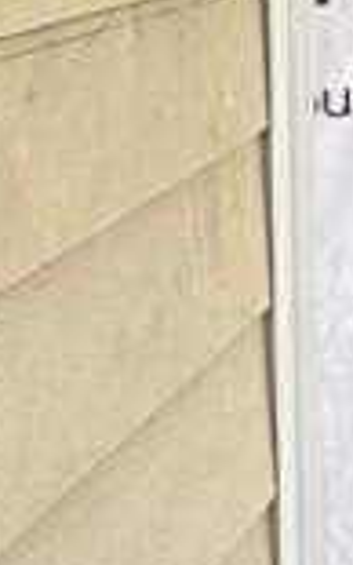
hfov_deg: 8.6
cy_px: -142
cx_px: 1316
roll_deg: +0.1
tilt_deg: +0.2
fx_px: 1507
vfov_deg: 19.7
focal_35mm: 98
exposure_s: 1/161
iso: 40
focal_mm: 2.22
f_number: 2.2
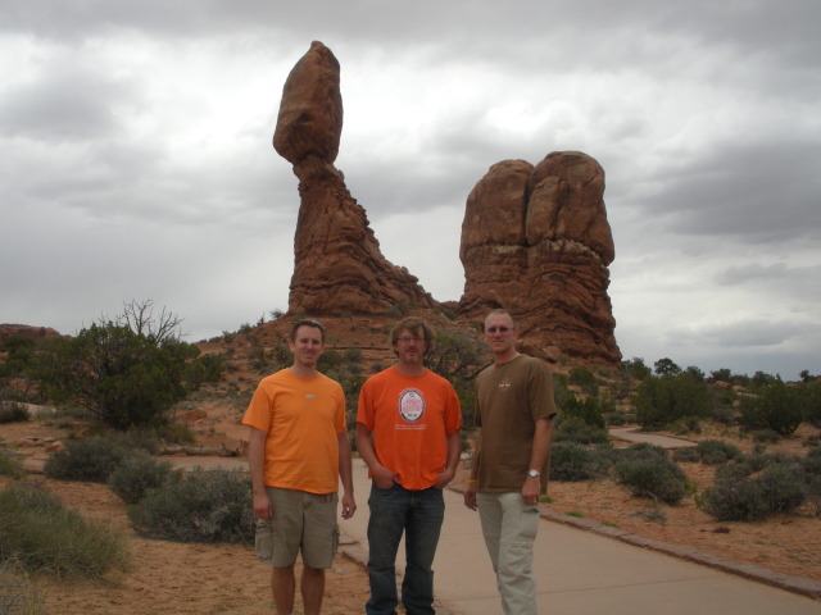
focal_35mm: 36
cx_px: 410
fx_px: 854
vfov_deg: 39.7
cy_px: 308
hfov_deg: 51.4
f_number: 5.6
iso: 88
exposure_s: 1/552
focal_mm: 6.3
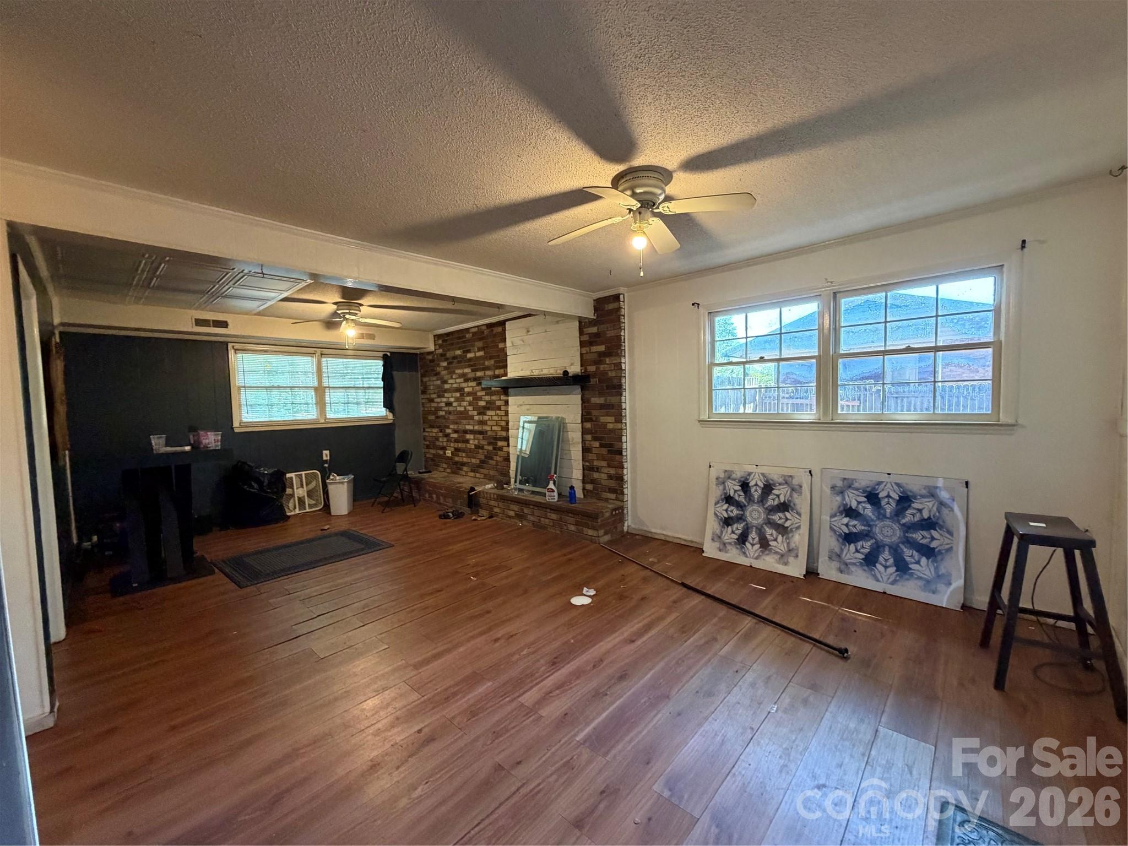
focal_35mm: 14
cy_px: 423
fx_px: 456
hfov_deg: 102.1
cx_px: 564
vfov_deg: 85.7
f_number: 2.2
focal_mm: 2.22
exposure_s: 1/60
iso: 500
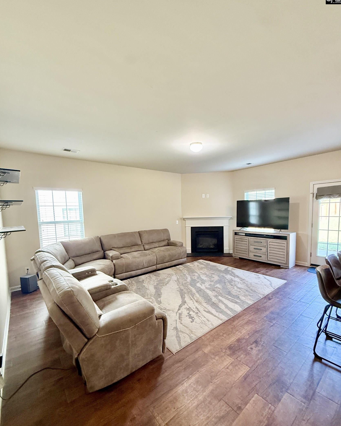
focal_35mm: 15
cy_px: 228
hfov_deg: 84.0
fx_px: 189
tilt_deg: -4.1
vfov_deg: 96.6
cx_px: 170
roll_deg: +0.3
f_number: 2.2
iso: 400
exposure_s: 1/60
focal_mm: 2.22
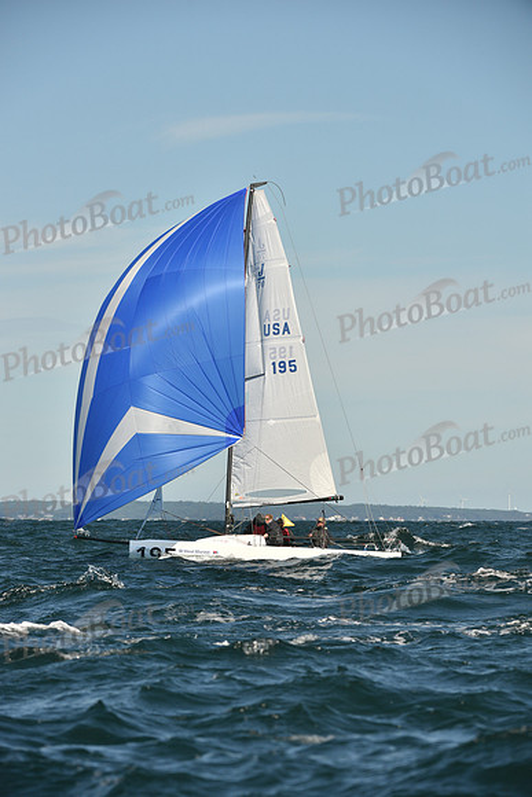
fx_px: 4430
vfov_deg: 10.3
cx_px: 266
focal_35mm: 200
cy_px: 398
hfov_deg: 6.9
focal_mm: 200
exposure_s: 1/1250
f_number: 7.1
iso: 250
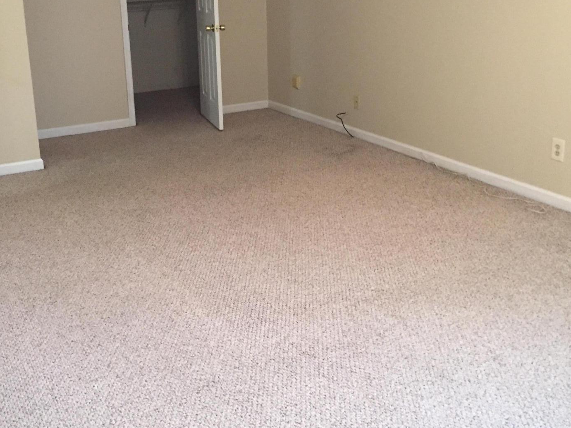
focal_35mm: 42
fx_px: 693
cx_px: 227
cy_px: 134
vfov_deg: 34.0
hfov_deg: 44.5
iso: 250
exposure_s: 1/20
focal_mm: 4.15
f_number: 2.2
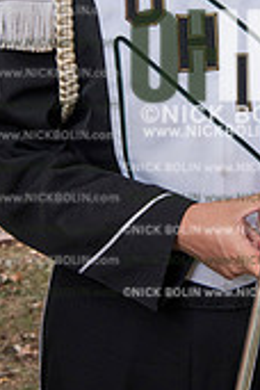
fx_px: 1257
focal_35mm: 116
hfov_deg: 11.7
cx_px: 226
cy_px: 73
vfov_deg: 17.5
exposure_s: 1/100
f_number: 8
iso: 500
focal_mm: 44
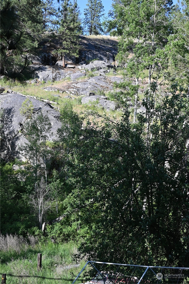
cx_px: 94
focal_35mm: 75
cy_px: 142
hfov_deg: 18.2
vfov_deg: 27.0
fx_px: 591
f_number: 5
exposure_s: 1/1250
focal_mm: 50
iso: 400
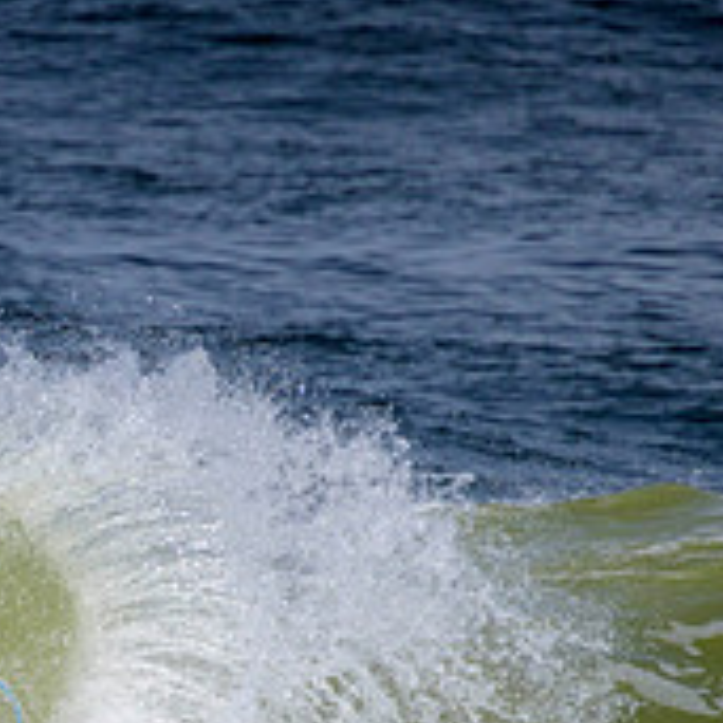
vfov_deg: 0.8
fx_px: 54491
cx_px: -194
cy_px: 814
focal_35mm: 2306
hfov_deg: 0.8
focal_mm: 800
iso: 500
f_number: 11
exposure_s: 1/2000
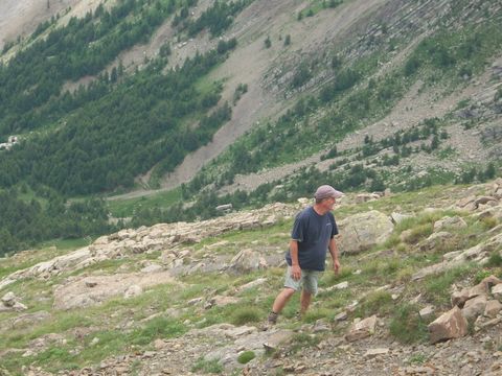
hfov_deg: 19.3
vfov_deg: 14.5
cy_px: 188
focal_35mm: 102
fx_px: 1479
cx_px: 251
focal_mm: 17.1
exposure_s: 1/200
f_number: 5.1
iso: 80
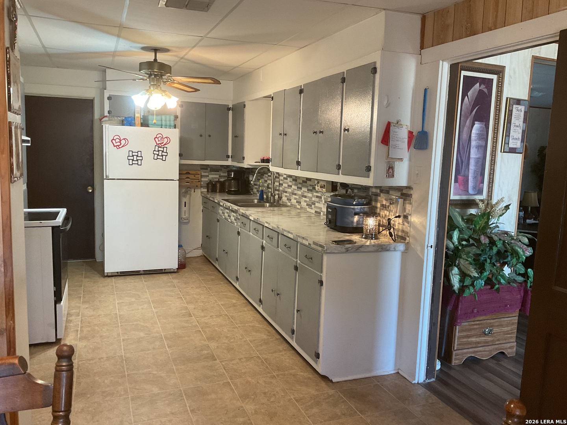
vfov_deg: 48.2
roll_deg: -2.1
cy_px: 212
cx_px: 284
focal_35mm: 29
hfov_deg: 61.7
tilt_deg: -7.7
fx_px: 475
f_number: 1.8
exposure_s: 1/60
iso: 100
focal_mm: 3
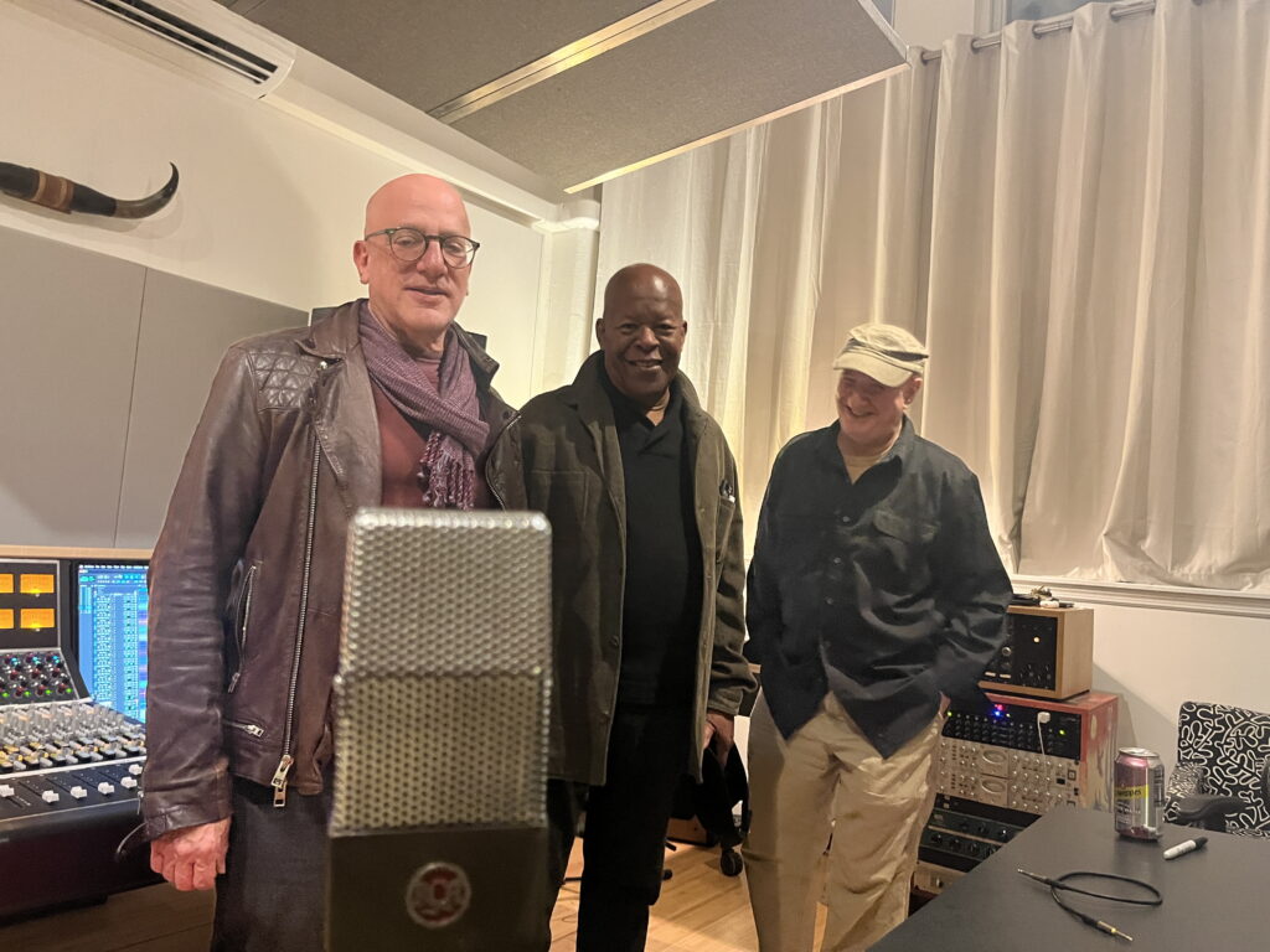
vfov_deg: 53.1
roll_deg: -3.7
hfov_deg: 67.3
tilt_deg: +5.0
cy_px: 476
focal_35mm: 26
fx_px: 954
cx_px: 635
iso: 640
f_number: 1.6
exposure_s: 1/30
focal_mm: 5.1
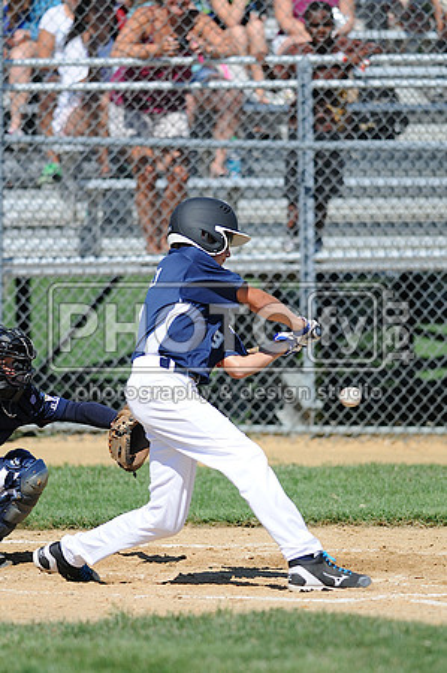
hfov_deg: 3.0
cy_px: 336
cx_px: 224
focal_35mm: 450
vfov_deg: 4.6
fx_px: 8400
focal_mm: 300
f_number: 4
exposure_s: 1/2000
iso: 200
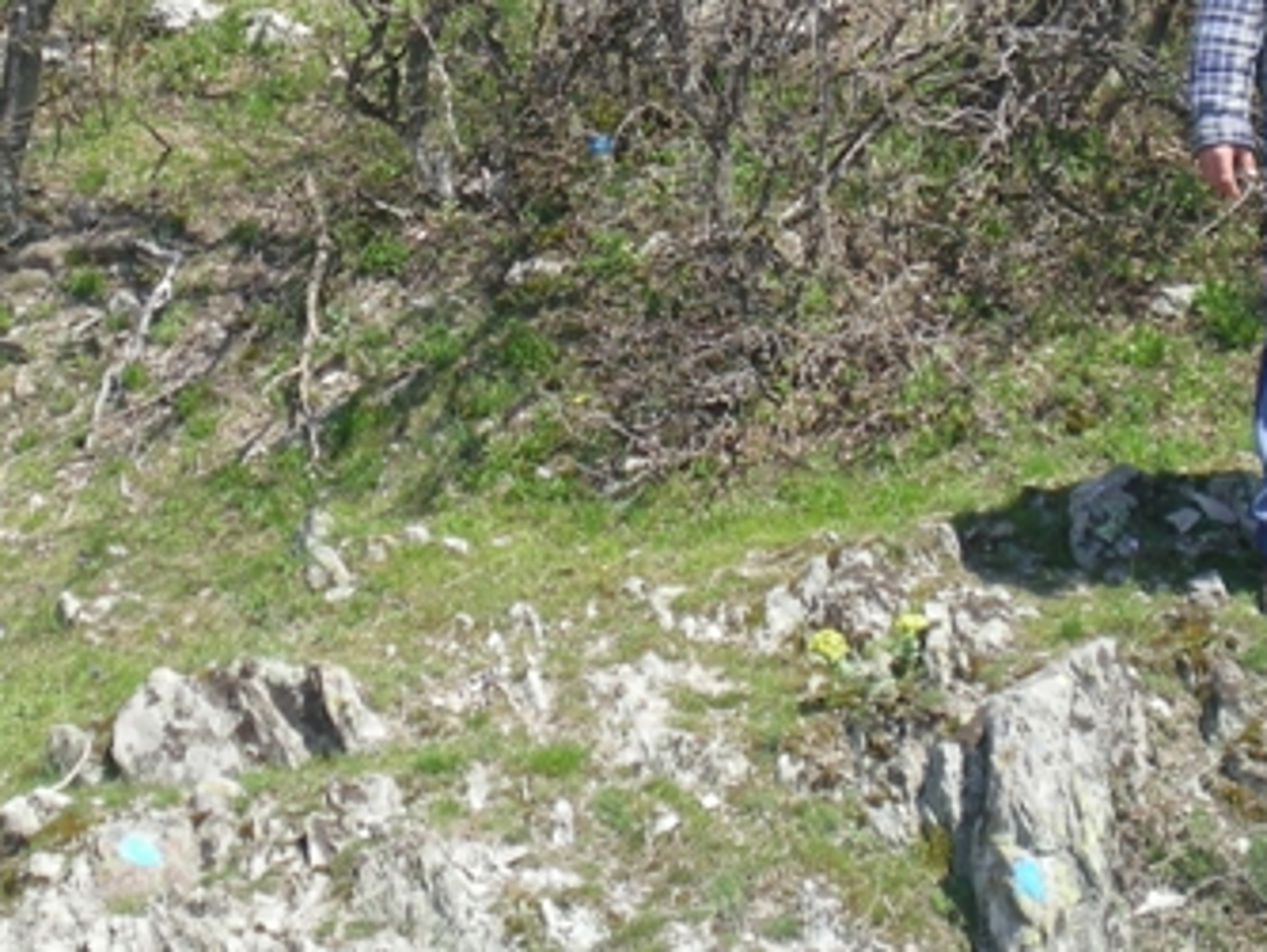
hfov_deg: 14.7
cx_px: 391
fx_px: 4908
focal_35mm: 134
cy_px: 8
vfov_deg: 11.0
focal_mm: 9.3
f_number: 3.9
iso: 50
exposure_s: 1/276
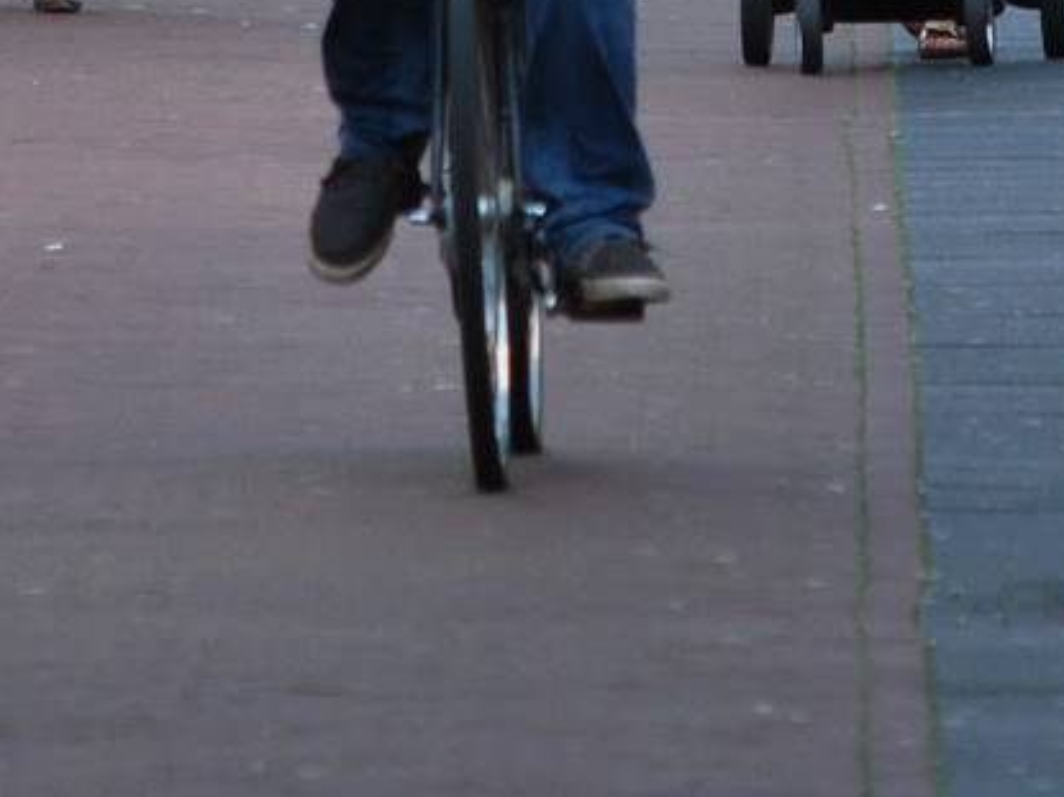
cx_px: 710
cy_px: -859
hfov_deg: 2.2
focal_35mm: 910
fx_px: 27970
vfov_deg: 1.6
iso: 250
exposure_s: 1/500
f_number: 5
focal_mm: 135
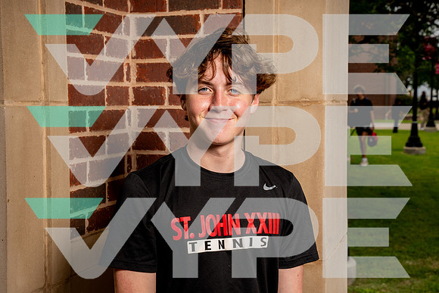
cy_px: 145
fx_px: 662
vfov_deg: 24.9
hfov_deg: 36.7
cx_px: 217
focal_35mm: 54
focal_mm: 52
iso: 50
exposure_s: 1/250
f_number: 8
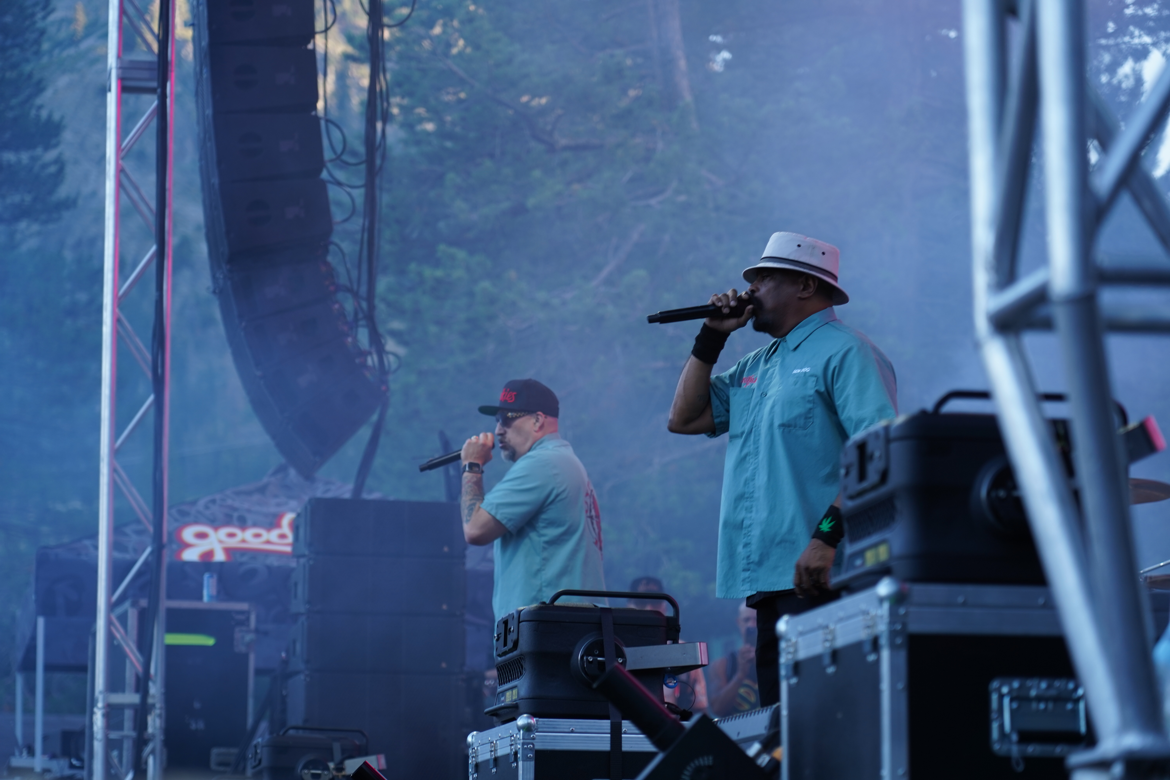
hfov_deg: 19.5
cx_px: 585
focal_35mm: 105
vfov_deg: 13.0
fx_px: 3412
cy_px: 390
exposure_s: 1/160
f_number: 4
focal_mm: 105
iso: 250
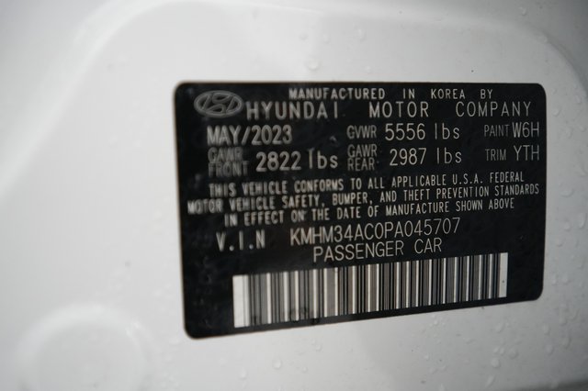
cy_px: 196
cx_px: 294
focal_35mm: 28
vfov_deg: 46.4
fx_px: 457
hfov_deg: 65.5
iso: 6400
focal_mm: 28
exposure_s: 1/160
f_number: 2.8
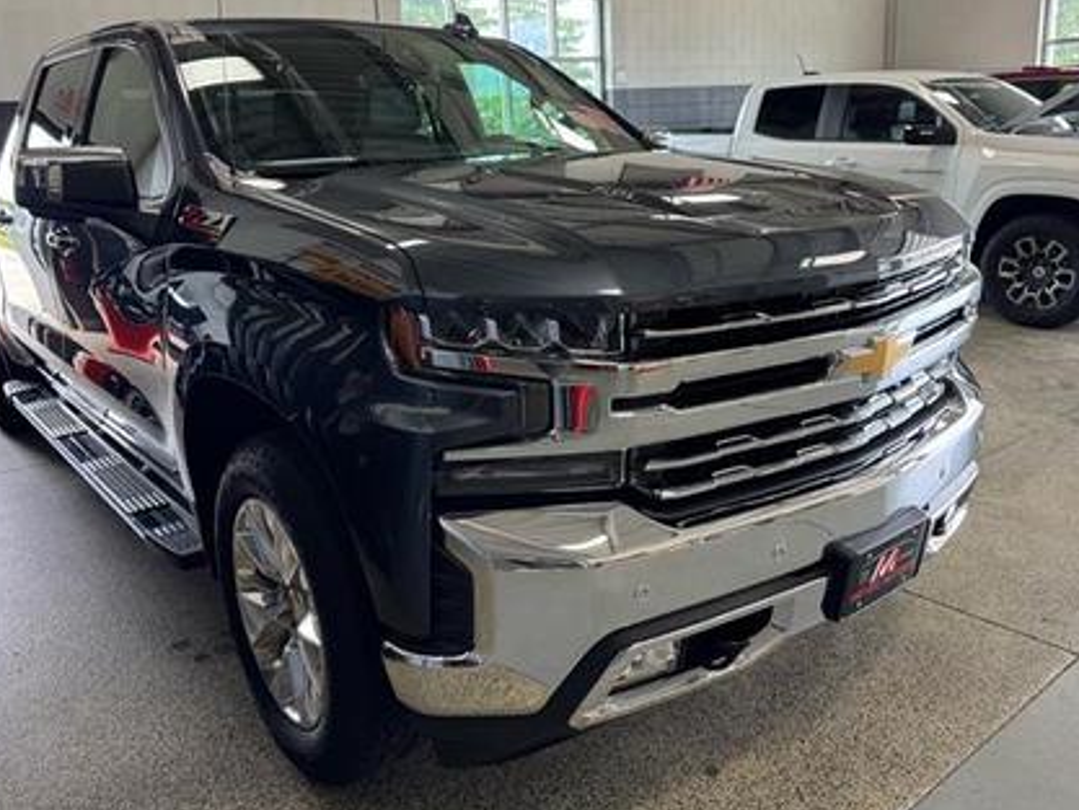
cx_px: 536
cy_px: 357
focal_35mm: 29
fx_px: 904
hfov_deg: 61.6
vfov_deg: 48.2
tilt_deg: -16.7
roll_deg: +0.5
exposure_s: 1/120
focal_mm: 6.76
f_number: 1.78
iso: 125
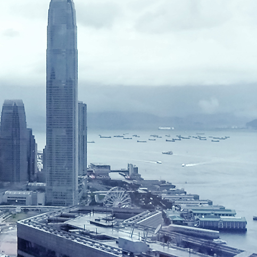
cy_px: 171
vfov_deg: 14.9
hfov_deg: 14.4
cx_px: -64
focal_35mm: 117
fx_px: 983
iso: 2500
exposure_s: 1/125
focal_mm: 35
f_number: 5
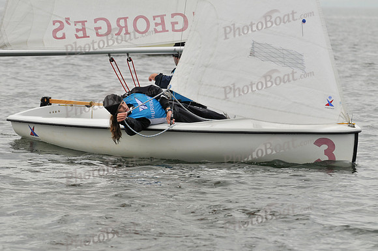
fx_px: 2202
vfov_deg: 6.5
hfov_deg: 9.8
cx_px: 189
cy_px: 126
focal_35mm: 210
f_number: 7.1
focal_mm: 140
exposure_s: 1/640
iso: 200
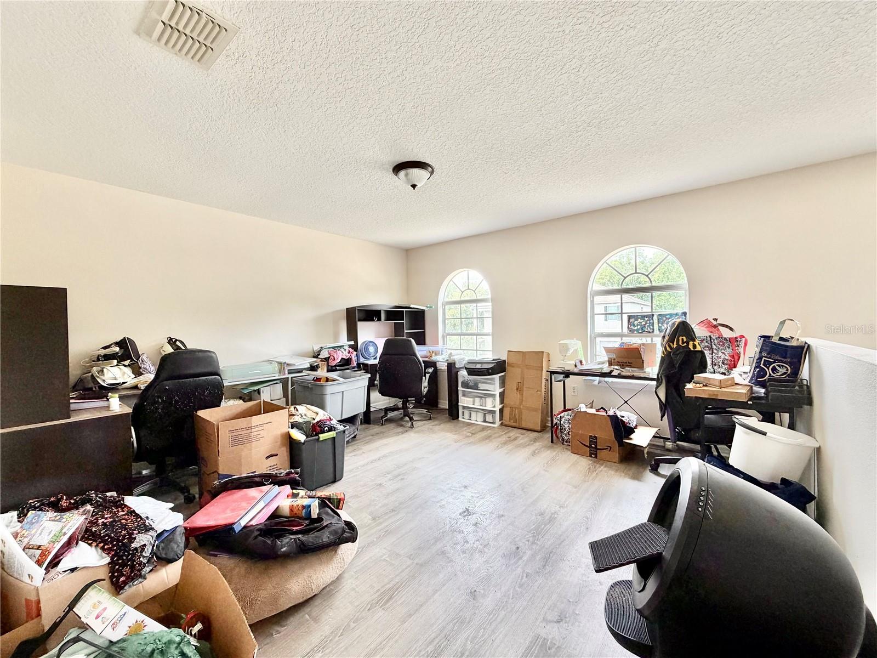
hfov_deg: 102.1
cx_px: 438
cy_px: 329
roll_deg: +0.8
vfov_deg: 85.7
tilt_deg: -1.3
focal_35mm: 14
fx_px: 355
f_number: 2.2
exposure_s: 1/121
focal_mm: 2.22
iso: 160
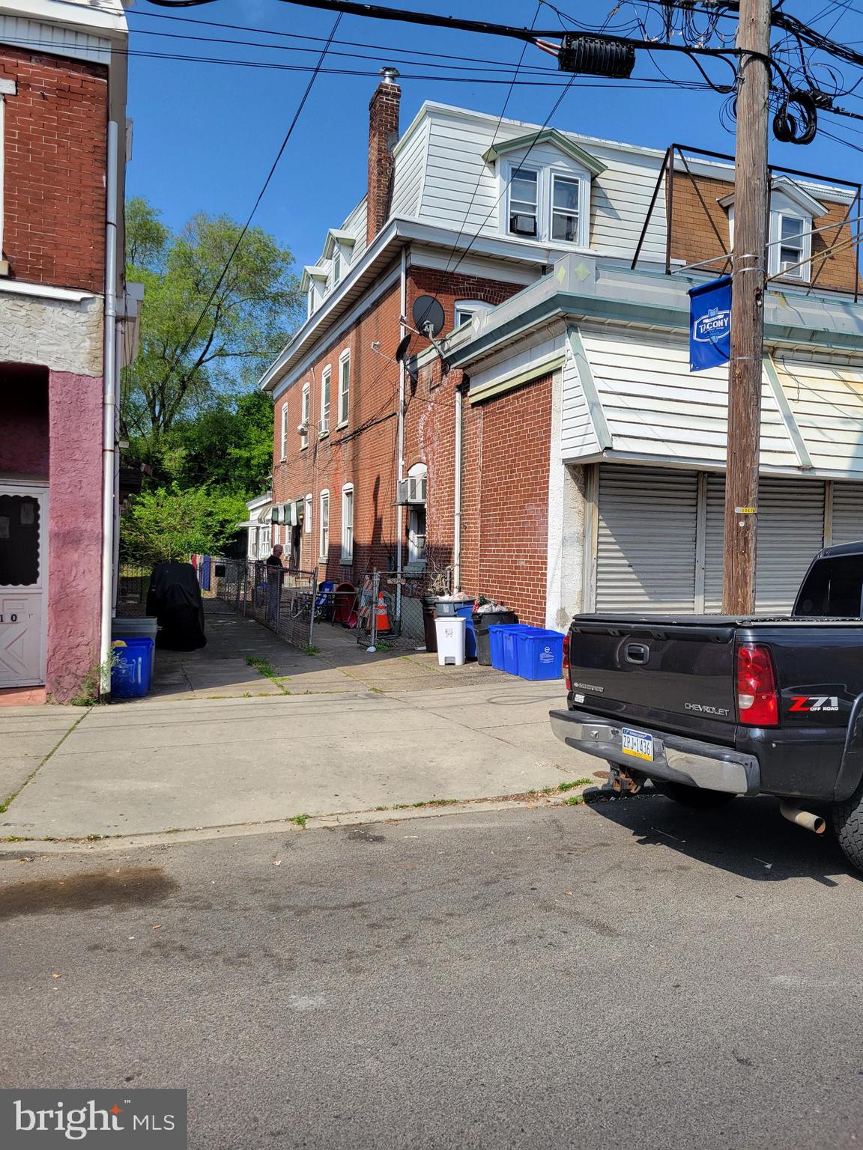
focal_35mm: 26
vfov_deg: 67.3
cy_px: 575
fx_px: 864
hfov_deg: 53.1
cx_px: 432
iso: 40
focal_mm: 5.4
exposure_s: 1/2204
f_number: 1.8
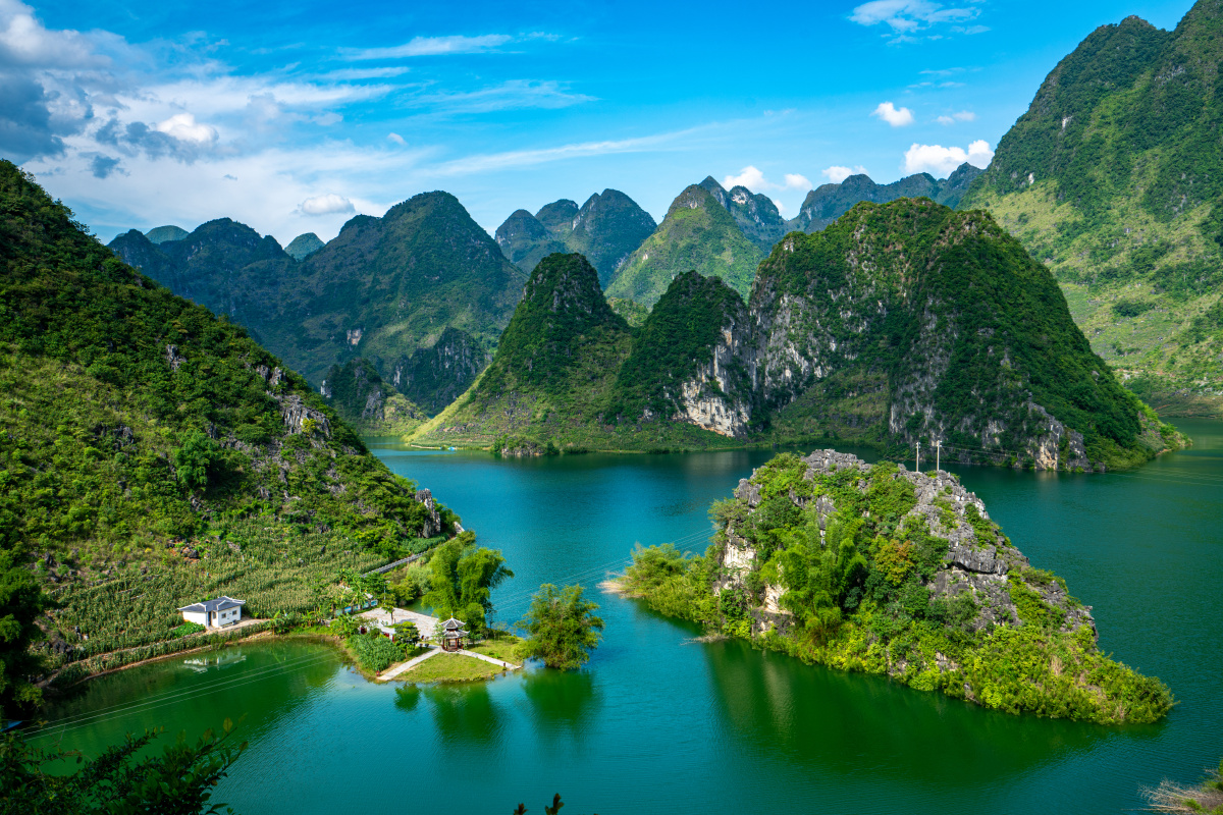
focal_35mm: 35
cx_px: 612
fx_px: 1189
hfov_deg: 54.4
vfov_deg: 37.9
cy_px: 408
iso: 100
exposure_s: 1/125
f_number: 9
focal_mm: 35
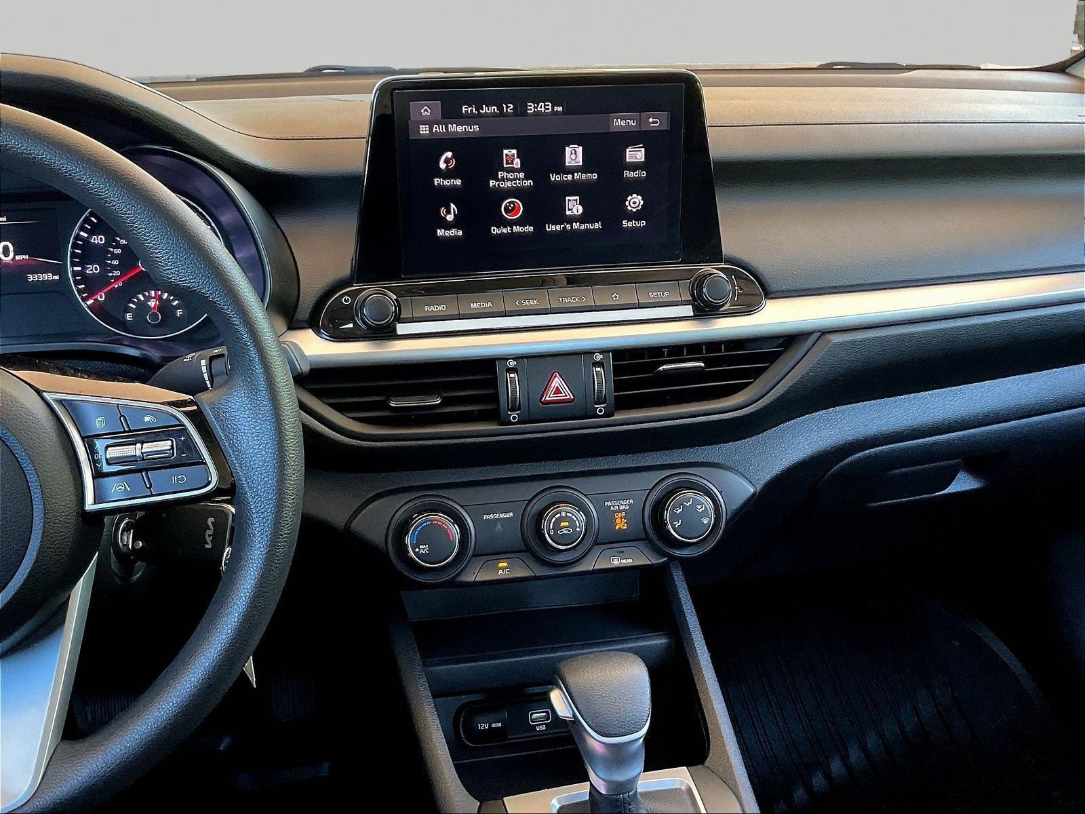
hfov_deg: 61.7
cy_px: 407
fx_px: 909
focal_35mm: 29
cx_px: 542
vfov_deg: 48.2
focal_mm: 3
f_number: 1.8
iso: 80
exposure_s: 1/60
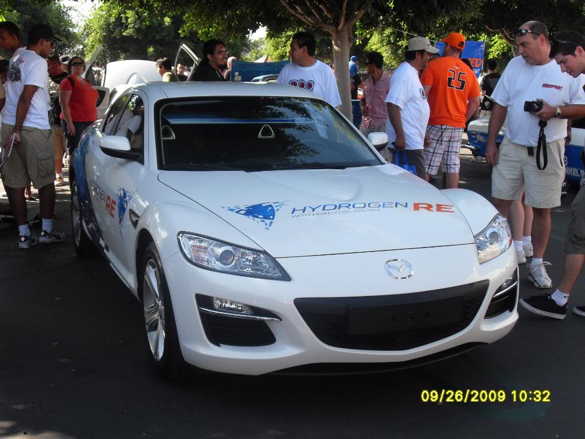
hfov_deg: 38.2
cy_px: 220
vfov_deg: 29.1
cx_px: 292
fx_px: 845
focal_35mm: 50
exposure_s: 1/250
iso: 80
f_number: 3.4
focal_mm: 8.4
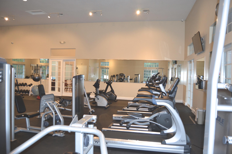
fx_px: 174
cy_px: 77
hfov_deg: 67.4
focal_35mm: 27
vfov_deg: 47.9
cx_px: 116
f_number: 3.5
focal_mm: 18
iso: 720
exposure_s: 1/60
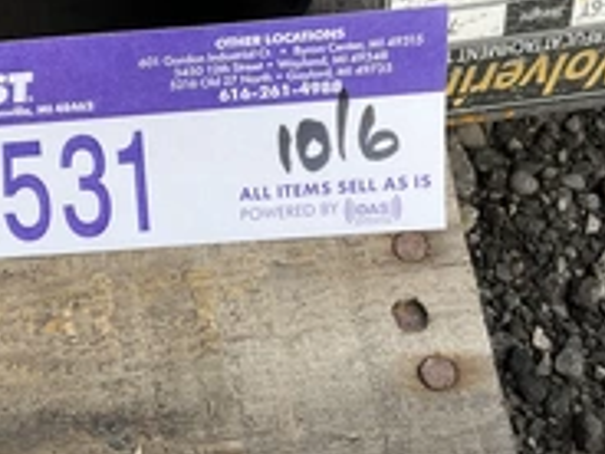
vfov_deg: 23.3
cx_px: 118
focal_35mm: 63
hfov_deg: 30.0
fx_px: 1101
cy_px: 194
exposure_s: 1/620
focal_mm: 3
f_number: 1.8
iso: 25
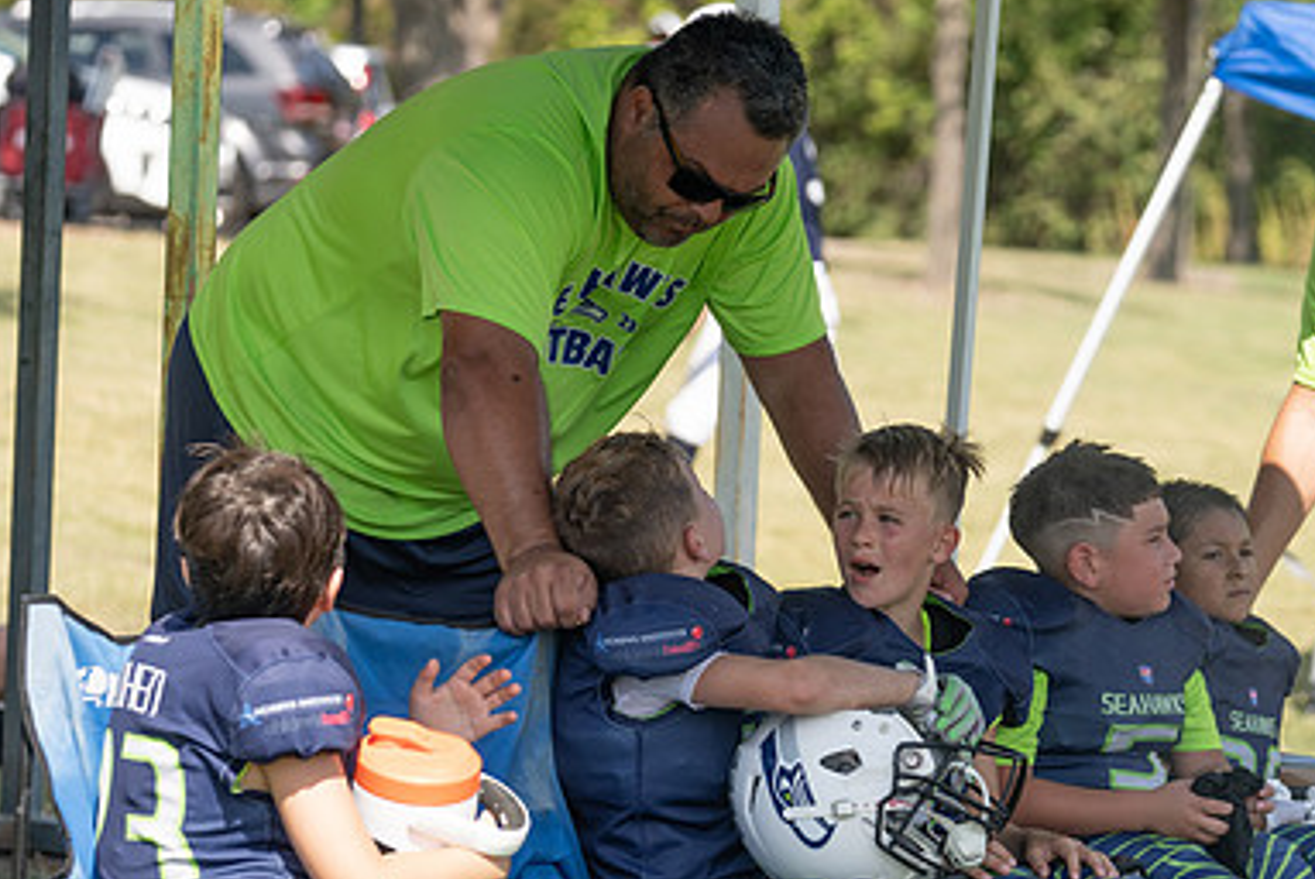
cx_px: 742
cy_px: 500
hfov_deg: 12.0
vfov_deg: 8.0
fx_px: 6251
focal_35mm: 171
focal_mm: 113
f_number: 4
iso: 160
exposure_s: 1/800
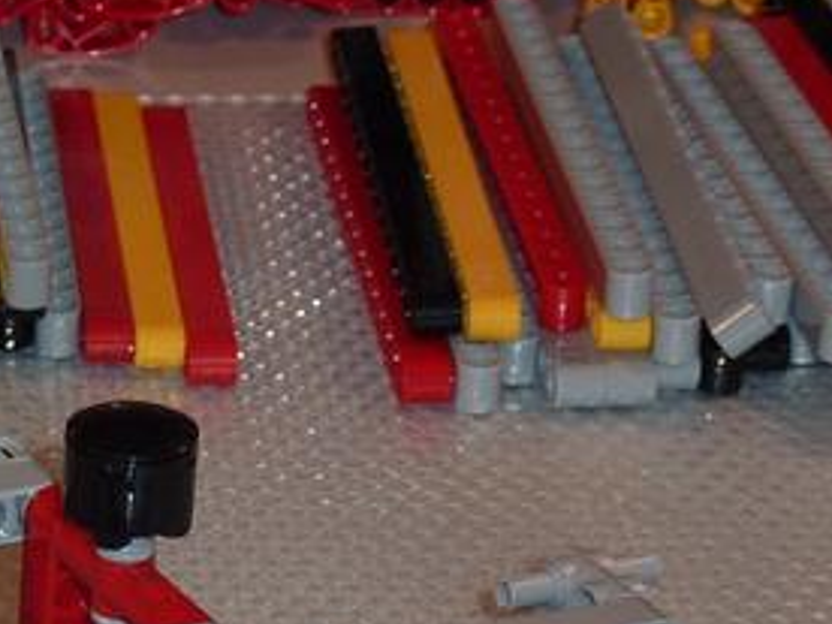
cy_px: 895
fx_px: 4639
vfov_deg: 7.6
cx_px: -419
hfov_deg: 9.9
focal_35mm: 193
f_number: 3.8
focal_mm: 8.5
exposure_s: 1/30
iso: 100
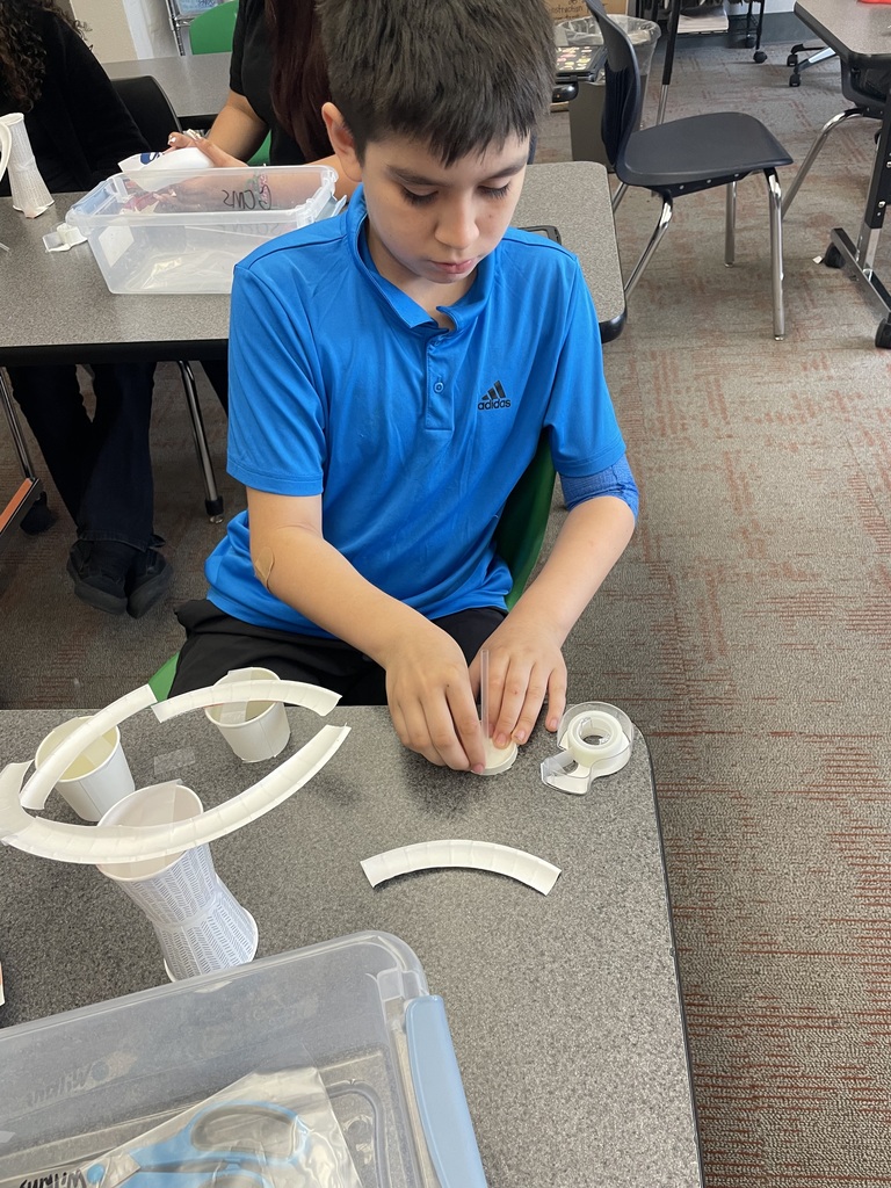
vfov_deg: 67.3
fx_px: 892
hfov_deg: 53.1
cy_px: 594
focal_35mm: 26
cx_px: 446
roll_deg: +7.4
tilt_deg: -41.4
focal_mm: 4.2
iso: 125
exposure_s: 1/60
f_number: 1.6
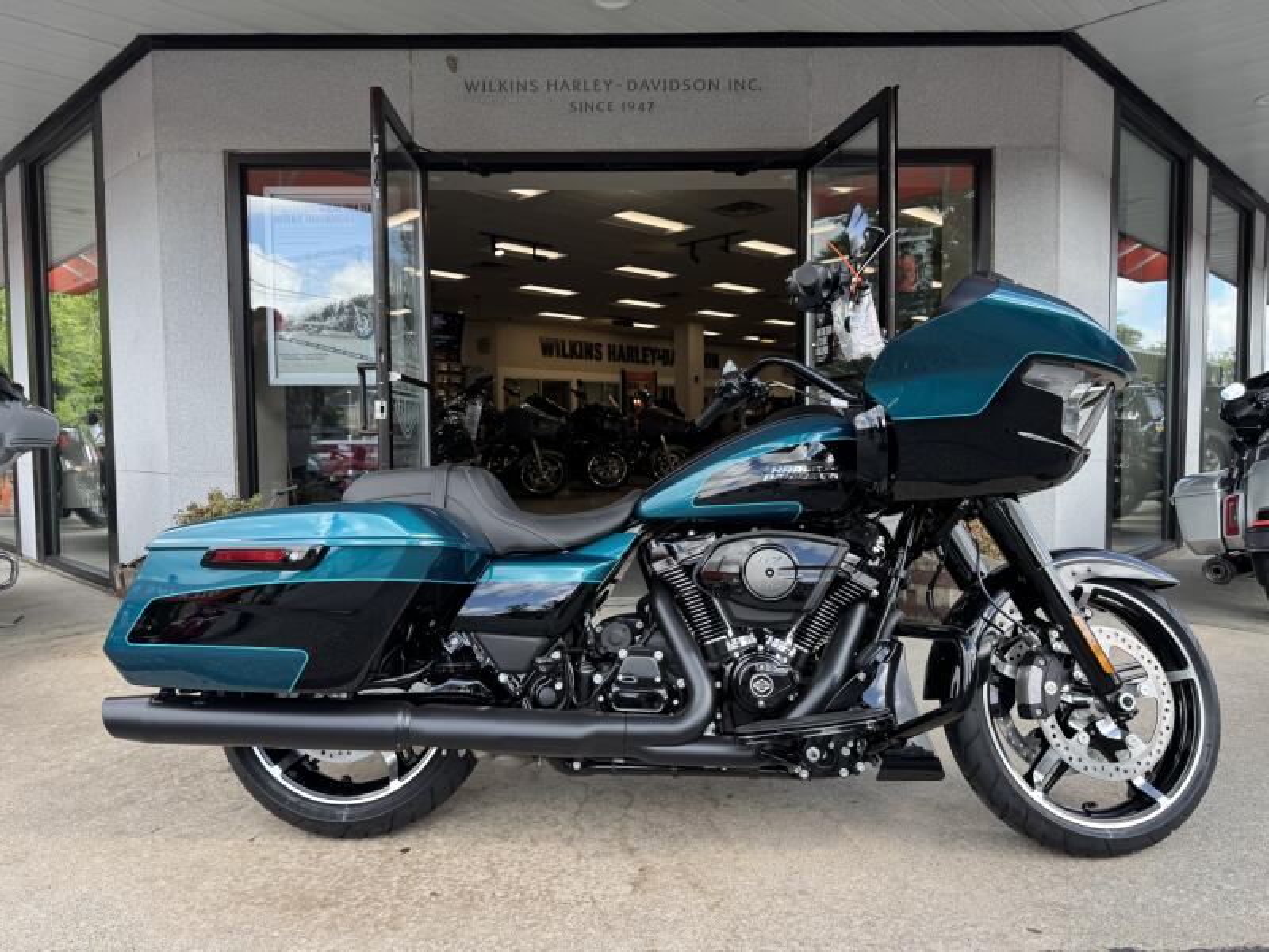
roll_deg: +1.2
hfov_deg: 71.6
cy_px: 476
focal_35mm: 24
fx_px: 880
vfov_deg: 56.8
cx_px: 634
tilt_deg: -4.0
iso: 80
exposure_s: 1/522
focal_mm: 6.76
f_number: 1.78
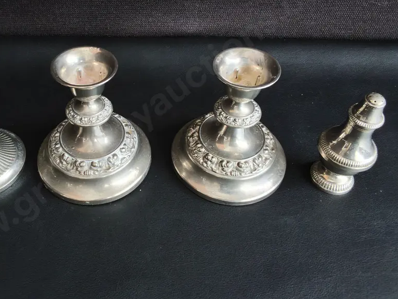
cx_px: 147
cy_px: 113
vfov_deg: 39.4
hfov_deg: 50.8
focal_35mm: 36
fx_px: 414
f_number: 2
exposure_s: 1/120
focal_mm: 2.87
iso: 50
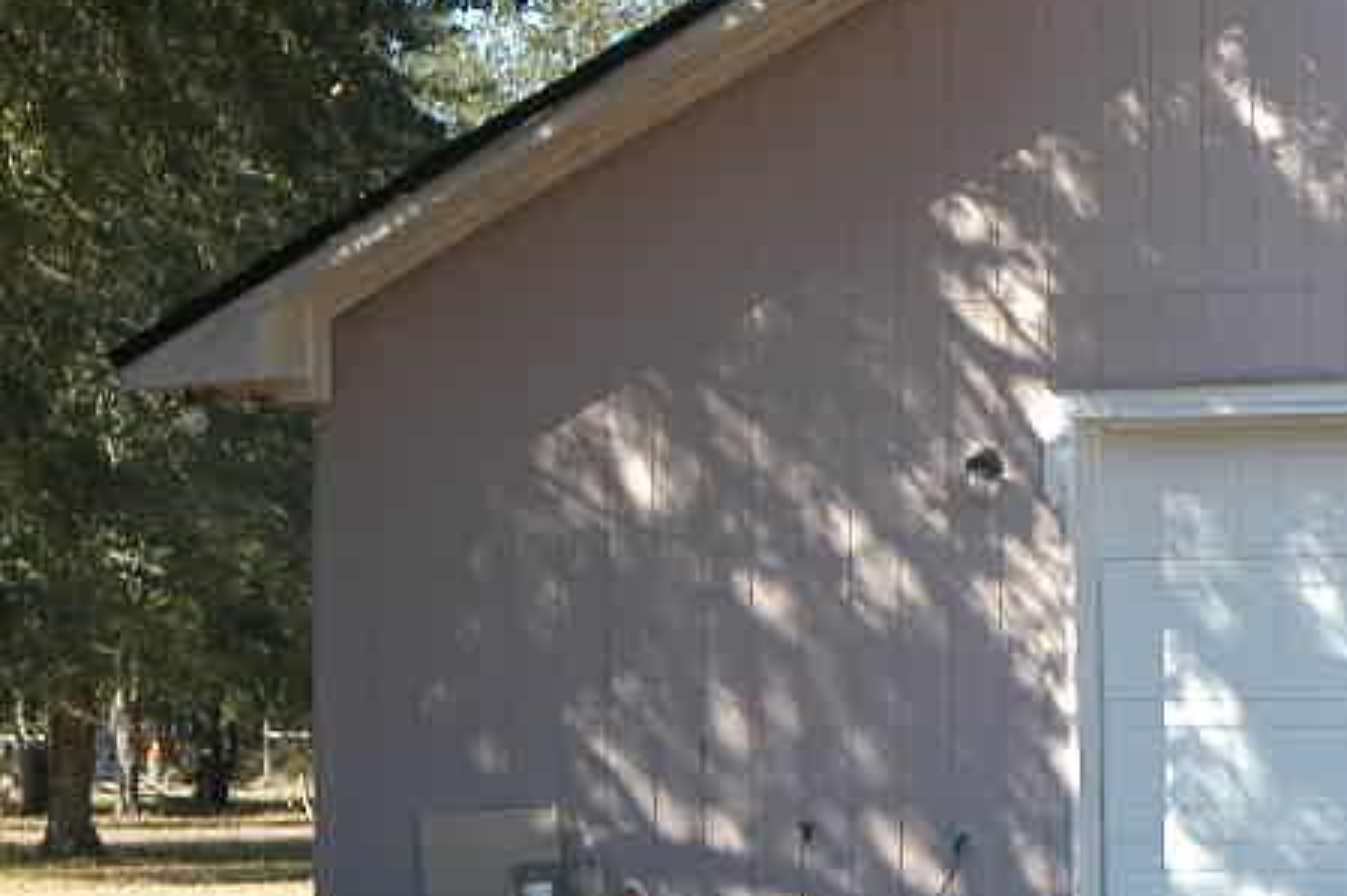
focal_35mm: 156
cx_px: 1056
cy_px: 378
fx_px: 5822
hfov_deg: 13.1
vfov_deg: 8.8
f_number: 5.6
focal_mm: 31
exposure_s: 1/250
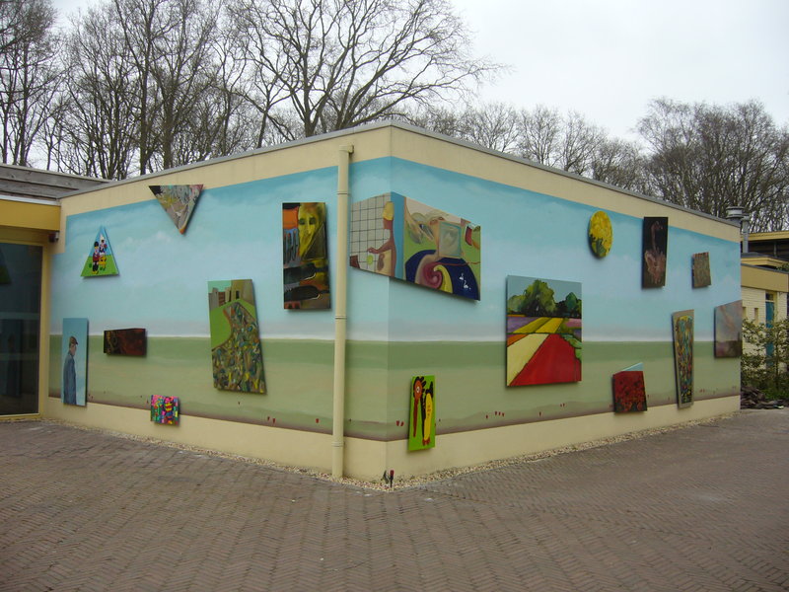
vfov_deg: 40.7
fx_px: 798
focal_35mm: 35
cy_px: 296
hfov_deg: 52.6
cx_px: 394
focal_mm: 5.8
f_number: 2.8
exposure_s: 1/200
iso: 80
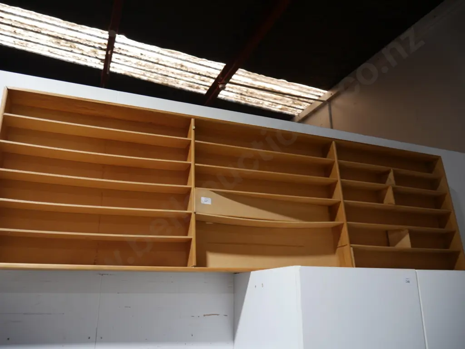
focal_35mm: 28
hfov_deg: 63.4
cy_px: 174
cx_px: 232
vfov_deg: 49.8
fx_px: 376
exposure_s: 1/60
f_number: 3.5
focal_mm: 14
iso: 200
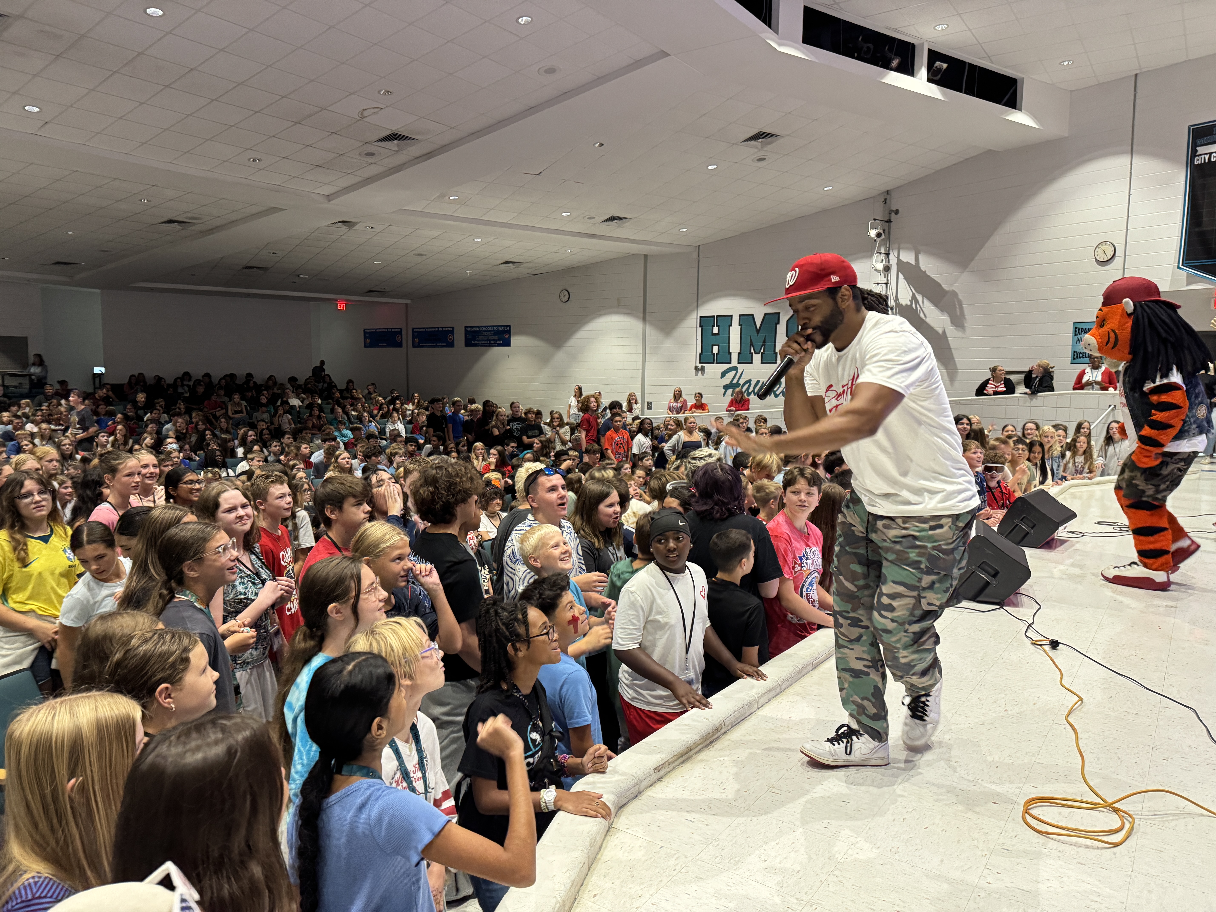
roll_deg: -1.5
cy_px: 456
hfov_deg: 71.6
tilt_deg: -6.2
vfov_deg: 56.8
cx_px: 608
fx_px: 843
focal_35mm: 24
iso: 400
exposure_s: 1/60
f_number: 1.78
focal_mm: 6.76
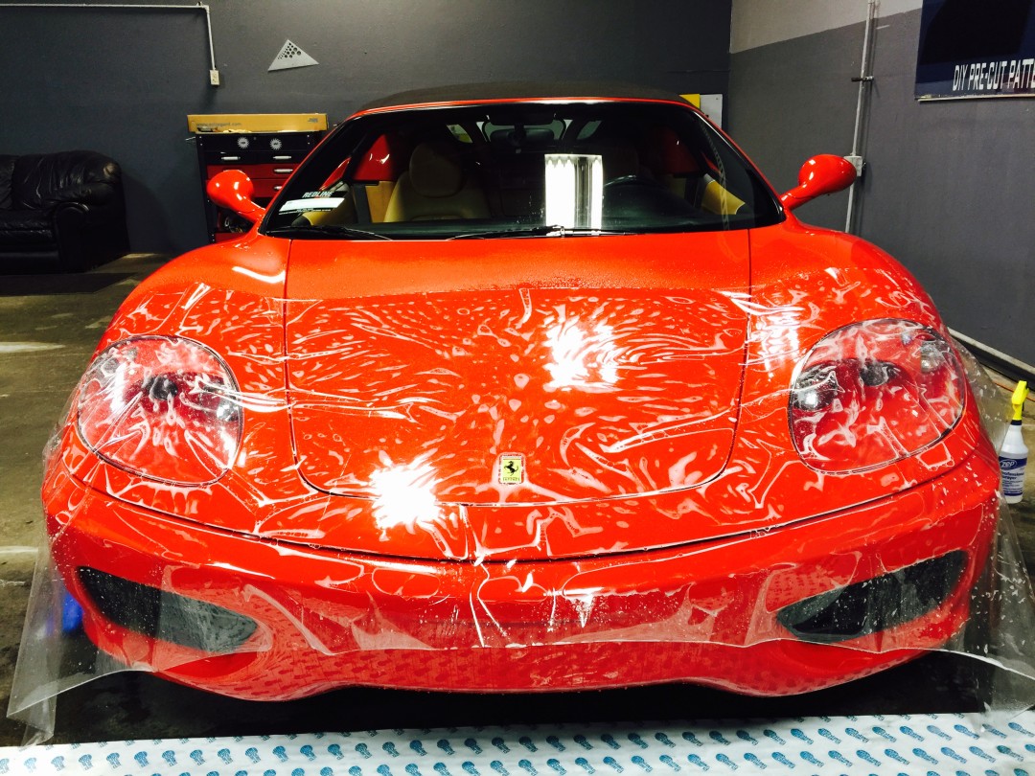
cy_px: 388
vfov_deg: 48.2
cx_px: 518
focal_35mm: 29
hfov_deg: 61.7
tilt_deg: -16.7
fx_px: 867
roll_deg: -0.4
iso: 50
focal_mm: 4.15
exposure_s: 1/15
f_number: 2.2
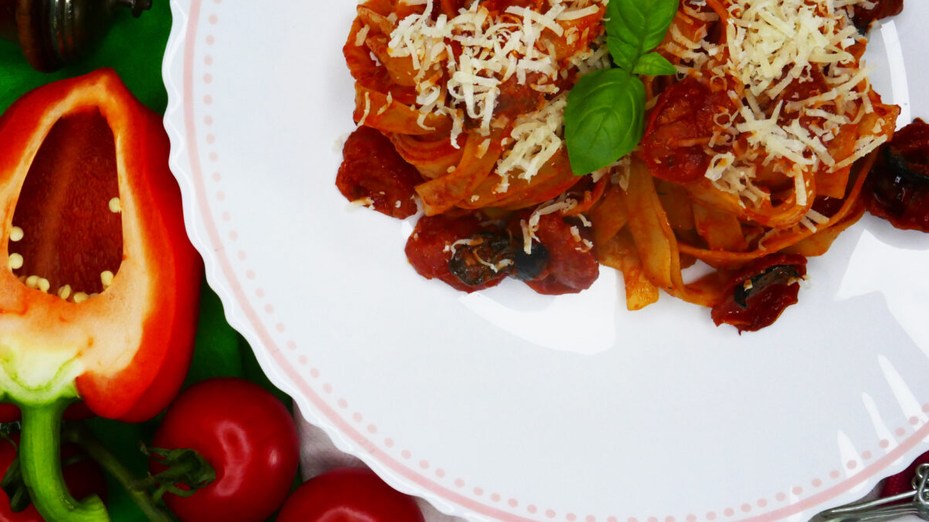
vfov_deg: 28.3
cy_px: 258
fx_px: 1034
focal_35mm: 42
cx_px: 464
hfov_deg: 48.4
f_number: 8
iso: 1600
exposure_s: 1/60
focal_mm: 14.6
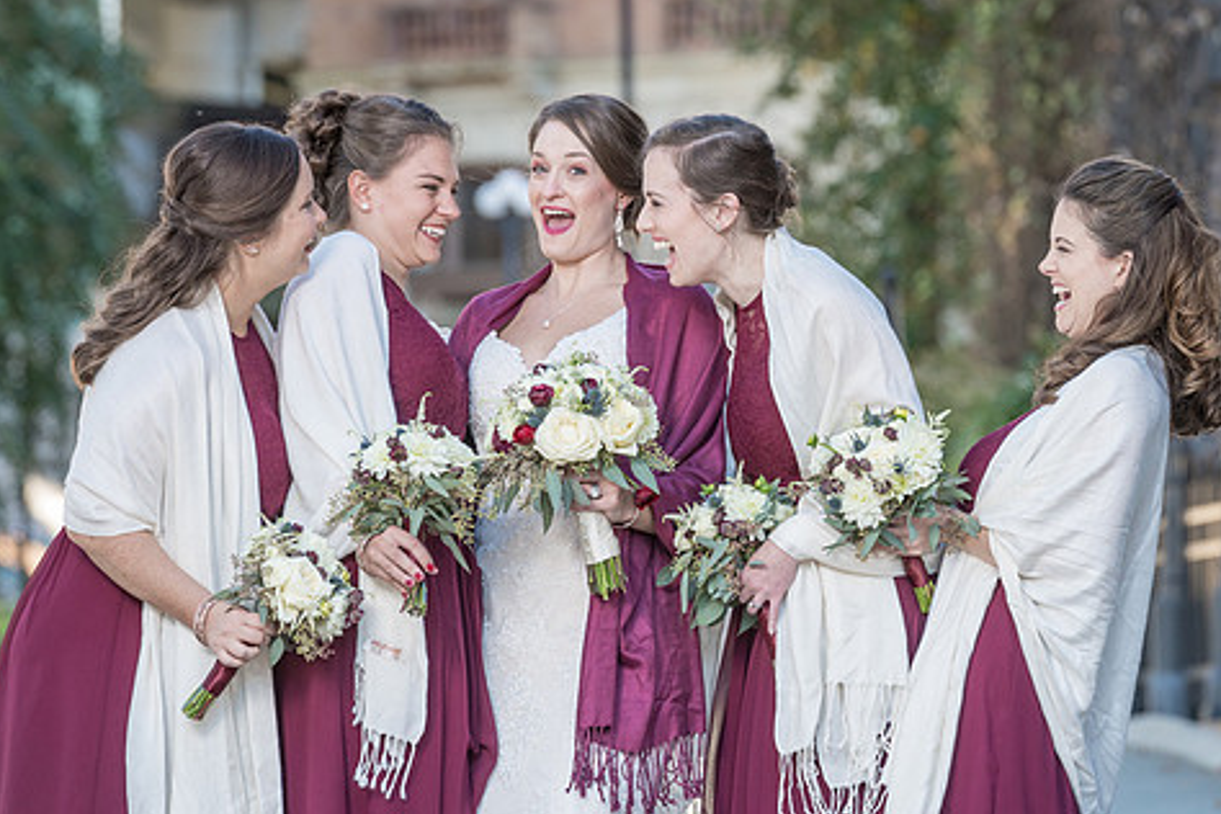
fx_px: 8852
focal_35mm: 261
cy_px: 336
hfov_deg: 7.9
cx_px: 642
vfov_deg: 5.3
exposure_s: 1/200
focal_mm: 194
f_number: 5.6
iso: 640
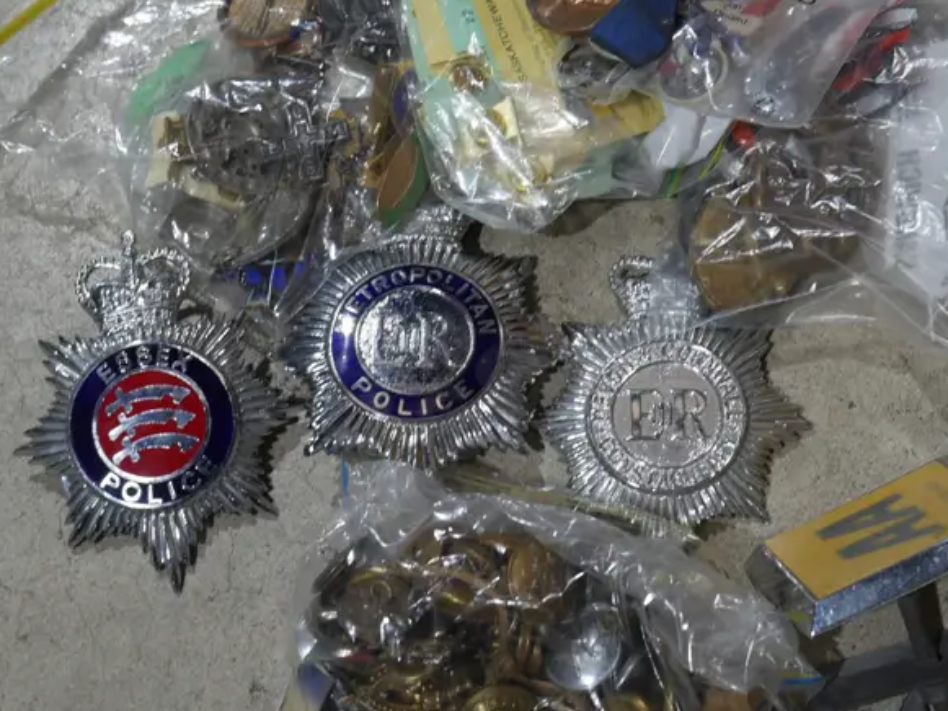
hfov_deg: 26.2
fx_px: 2027
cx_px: 591
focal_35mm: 74
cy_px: 318
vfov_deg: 19.9
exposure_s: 1/60
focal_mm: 21
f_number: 4.6
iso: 200
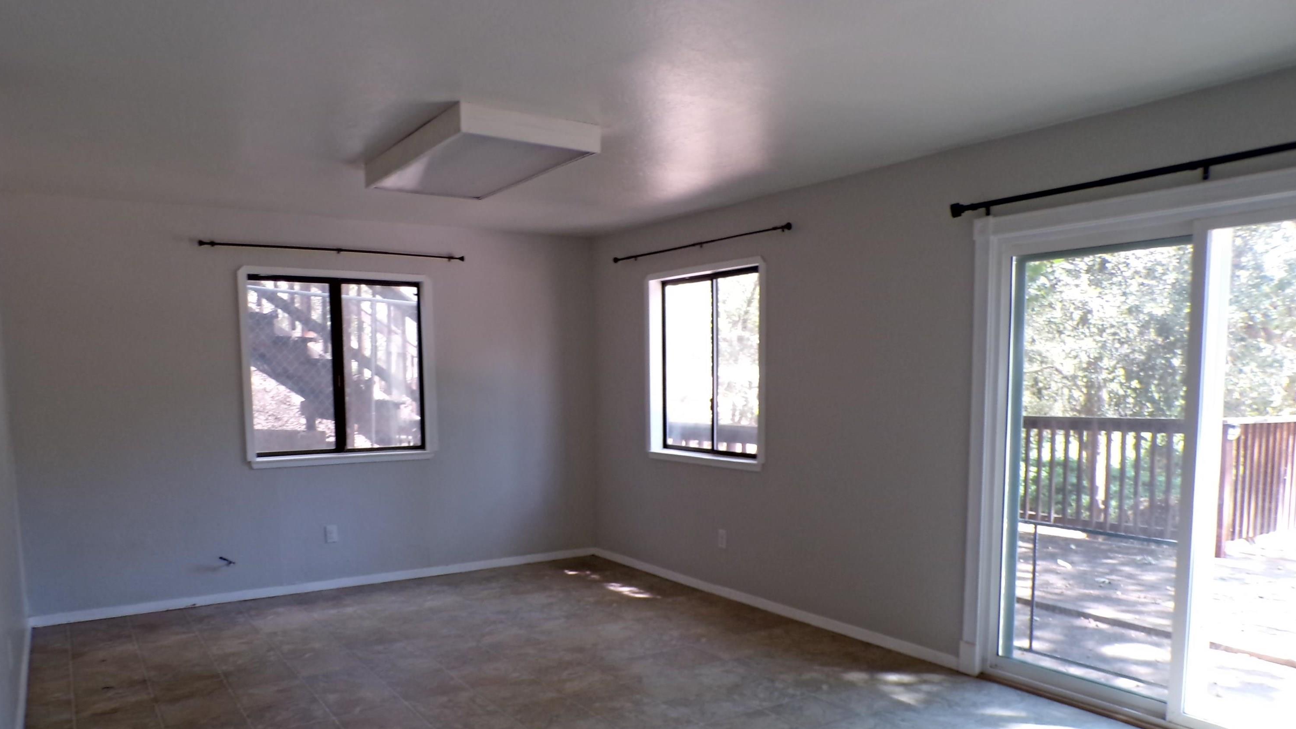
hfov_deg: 69.9
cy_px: 474
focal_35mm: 27
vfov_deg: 42.4
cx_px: 660
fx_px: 928
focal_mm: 4.3
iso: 200
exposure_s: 1/34
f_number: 3
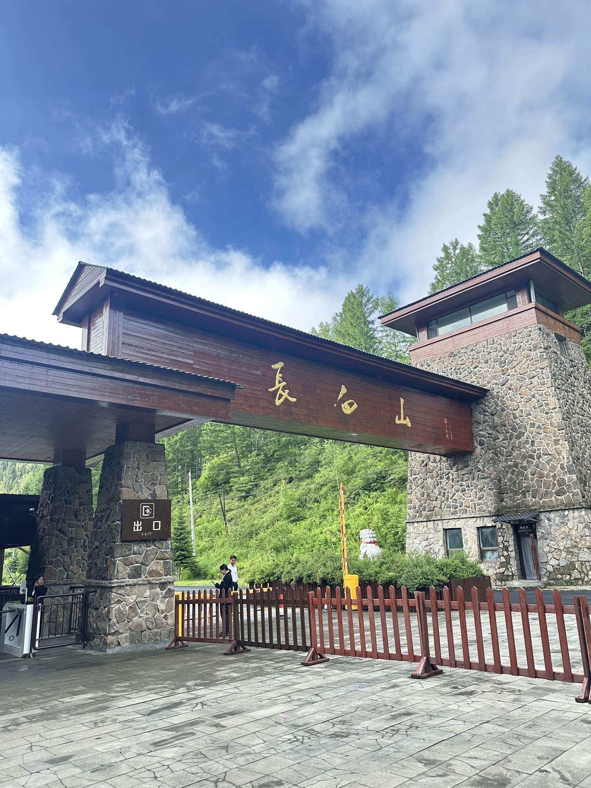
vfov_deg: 71.6
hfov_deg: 56.8
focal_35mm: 24
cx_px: 296
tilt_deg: +17.2
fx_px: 546
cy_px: 394
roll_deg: +2.8
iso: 80
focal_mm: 6.86
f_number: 1.78
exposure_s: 1/816
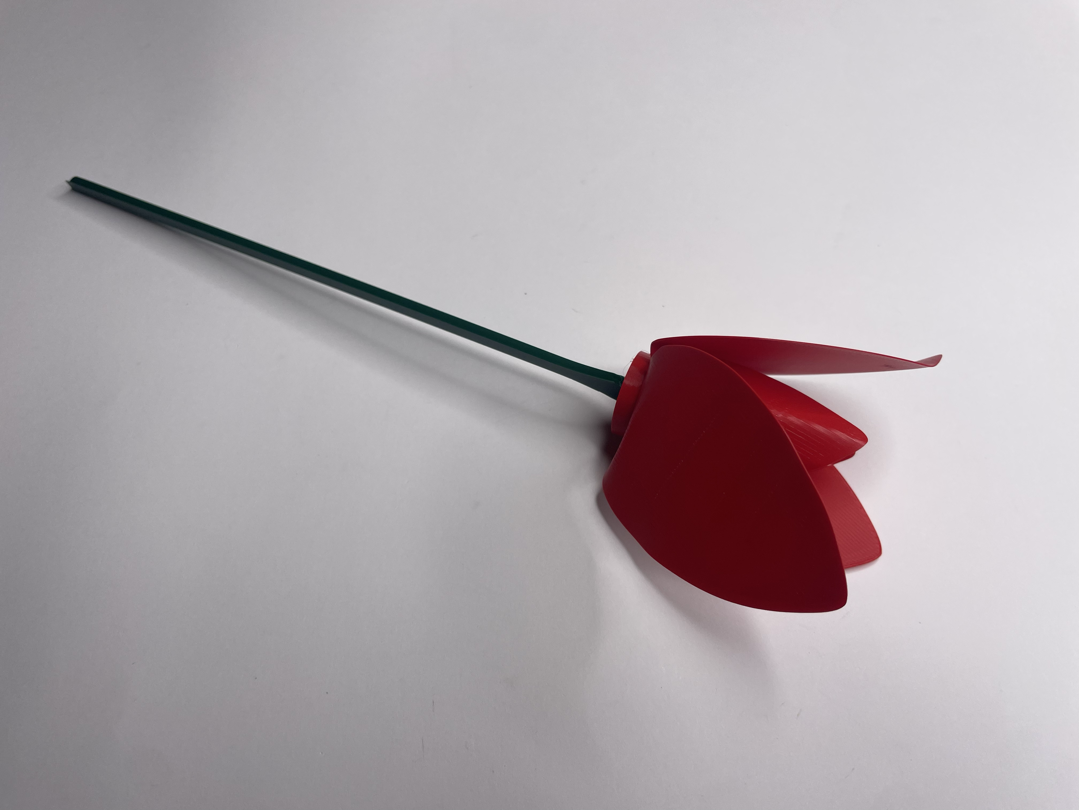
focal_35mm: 26
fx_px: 810
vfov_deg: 53.1
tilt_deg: -62.4
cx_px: 540
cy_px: 405
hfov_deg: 67.3
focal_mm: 4.2
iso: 32
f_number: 1.6
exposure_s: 1/711
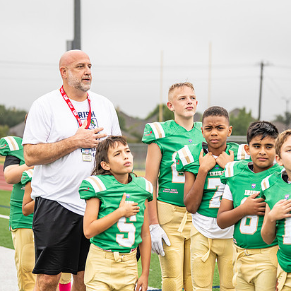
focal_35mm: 110
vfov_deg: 15.8
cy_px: 129
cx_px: 141
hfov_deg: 15.8
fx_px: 1046
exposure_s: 1/1000
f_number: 2.8
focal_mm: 70
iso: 500
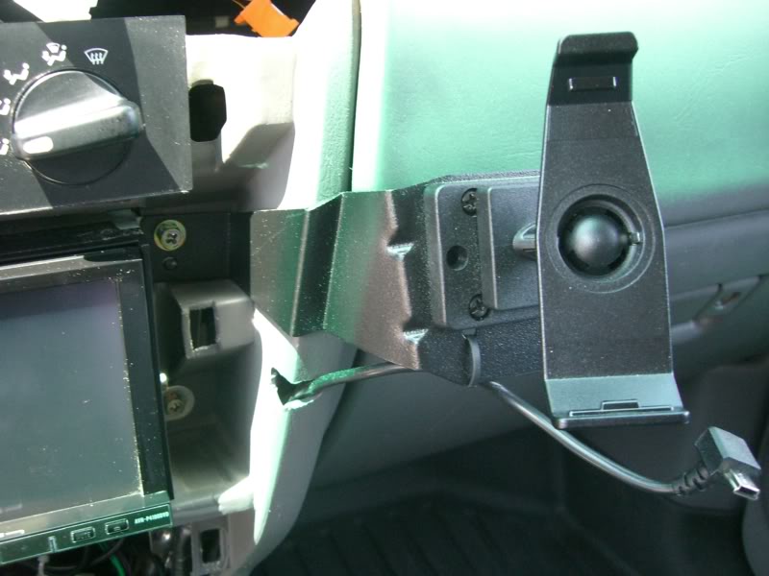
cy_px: 288
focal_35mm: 38
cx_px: 384
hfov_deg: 49.0
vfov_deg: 37.7
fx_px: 844
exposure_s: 1/60
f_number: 2.7
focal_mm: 6.2
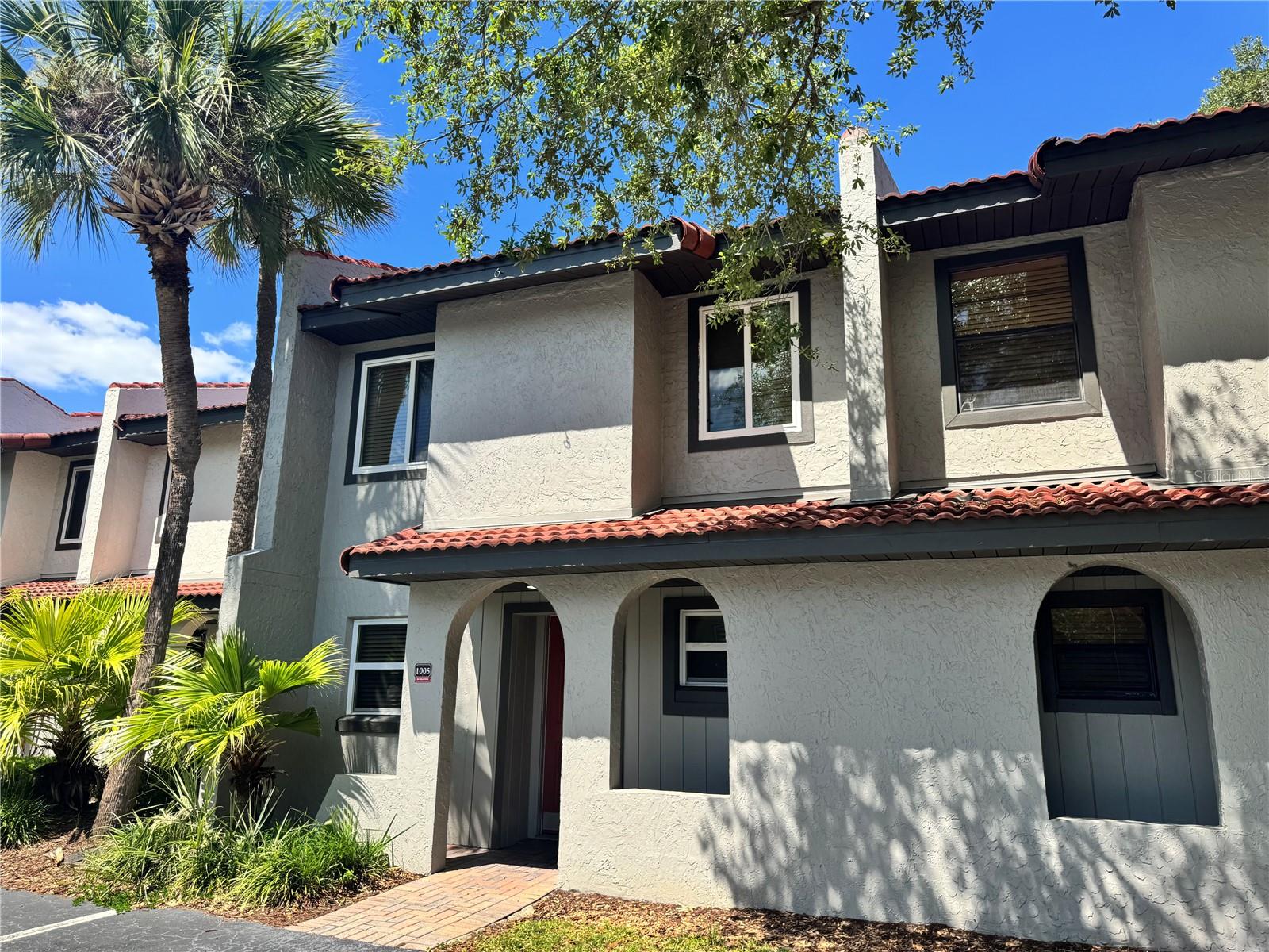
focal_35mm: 24
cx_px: 634
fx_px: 880
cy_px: 476
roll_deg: -1.0
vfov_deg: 56.8
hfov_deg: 71.6
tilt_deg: +13.3
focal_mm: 6.76
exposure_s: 1/2252
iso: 80
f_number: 1.78
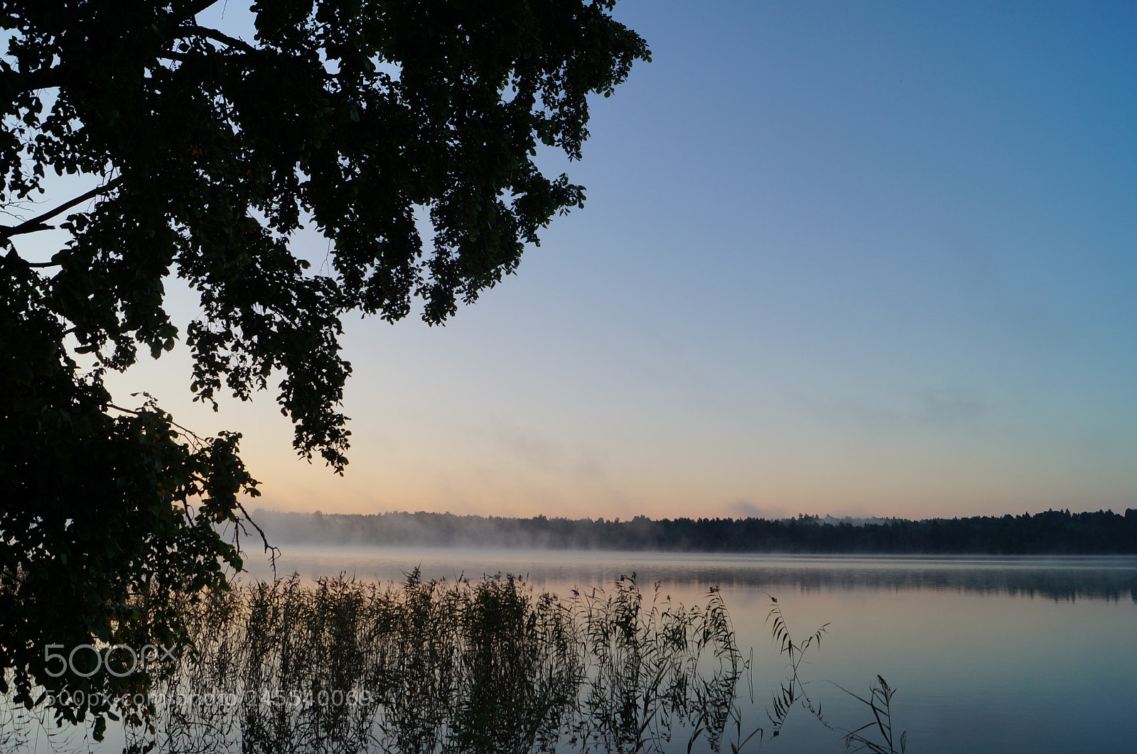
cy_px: 377
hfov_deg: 67.5
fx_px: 852
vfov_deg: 47.8
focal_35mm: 27
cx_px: 568
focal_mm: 18
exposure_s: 1/80
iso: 100
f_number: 6.3
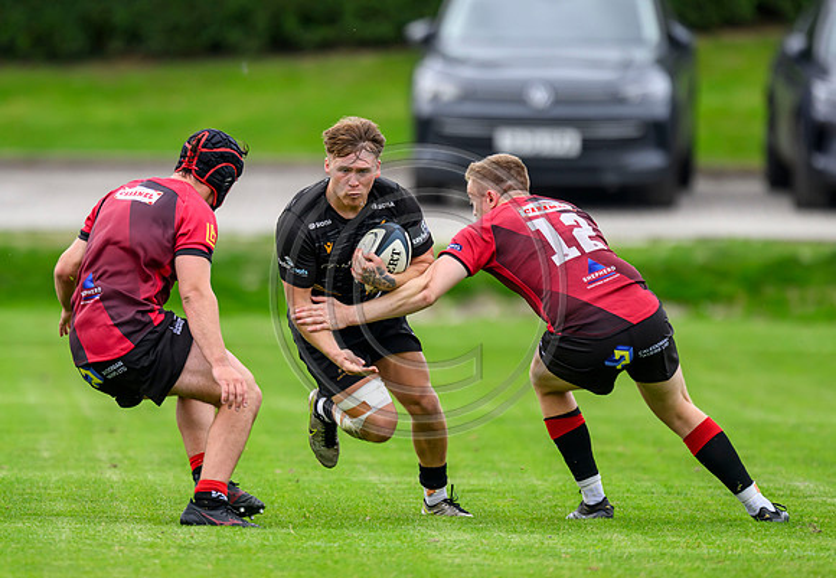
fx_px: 19325
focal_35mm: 823
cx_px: 274
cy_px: 227
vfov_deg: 1.7
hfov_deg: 2.5
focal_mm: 560
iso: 500
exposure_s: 1/1250
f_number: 4
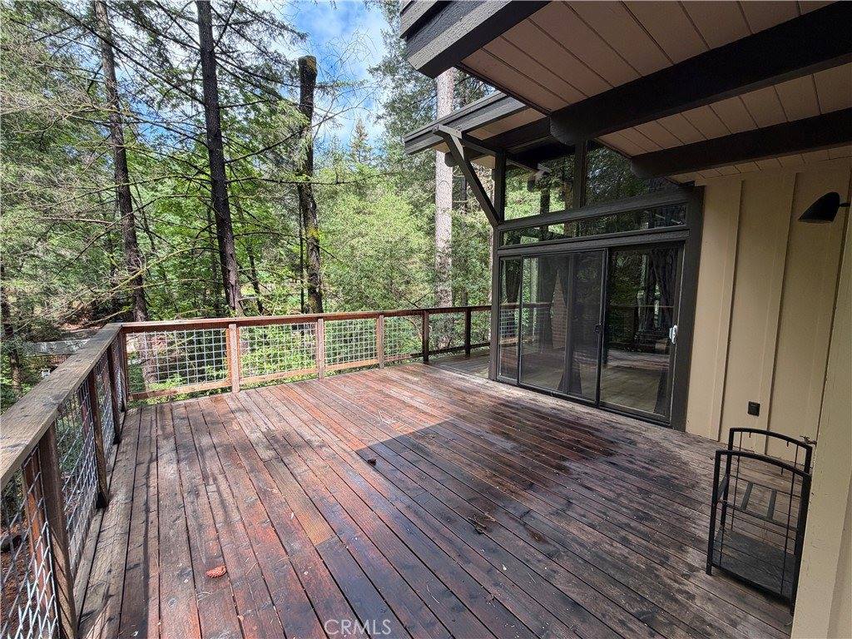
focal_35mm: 14
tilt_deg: -5.5
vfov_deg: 85.7
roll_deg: -0.4
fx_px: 345
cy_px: 320
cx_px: 426
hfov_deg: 102.1
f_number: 2.2
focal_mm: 2.22
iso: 64
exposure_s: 1/169
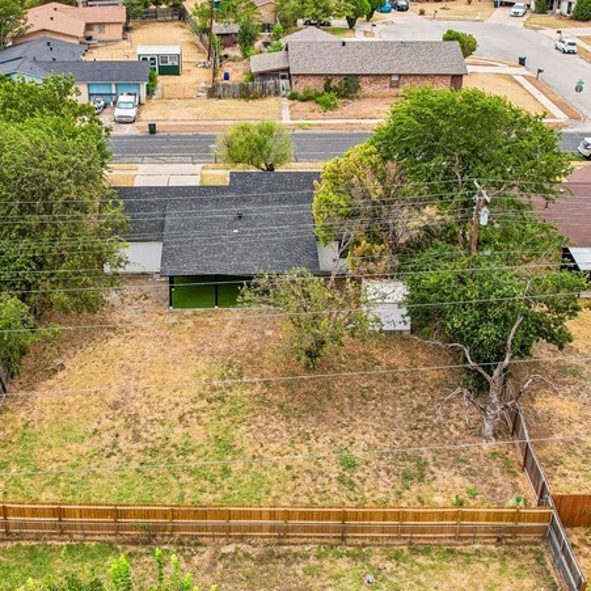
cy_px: 235
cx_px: 223
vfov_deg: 37.4
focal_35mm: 45
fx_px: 869
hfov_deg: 37.3
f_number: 2.8
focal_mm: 8.4
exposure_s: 1/1500
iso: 160
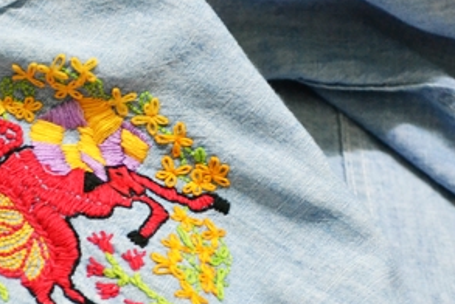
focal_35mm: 138
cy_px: 166
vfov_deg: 10.0
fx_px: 1746
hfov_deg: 14.8
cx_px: 158
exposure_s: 1/13
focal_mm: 45
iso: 3200
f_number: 5.3
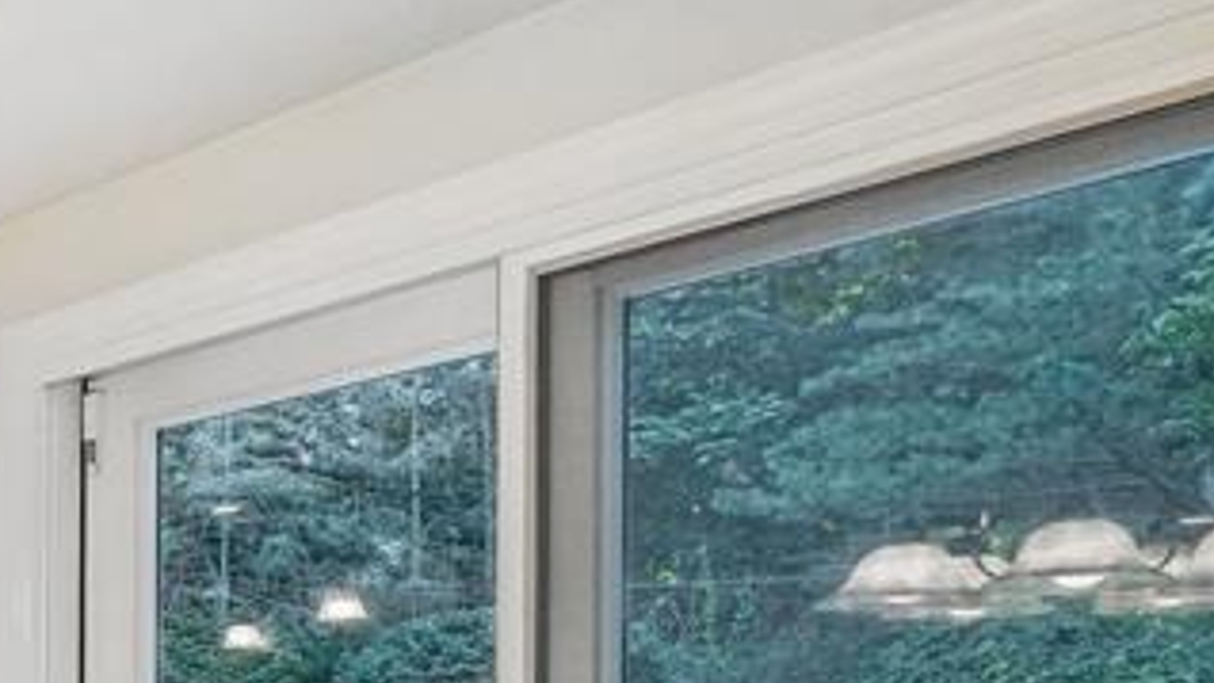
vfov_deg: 20.1
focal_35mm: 56
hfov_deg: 28.3
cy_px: 843
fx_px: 1793
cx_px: -485
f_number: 8
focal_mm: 16.5
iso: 400
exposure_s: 1/25
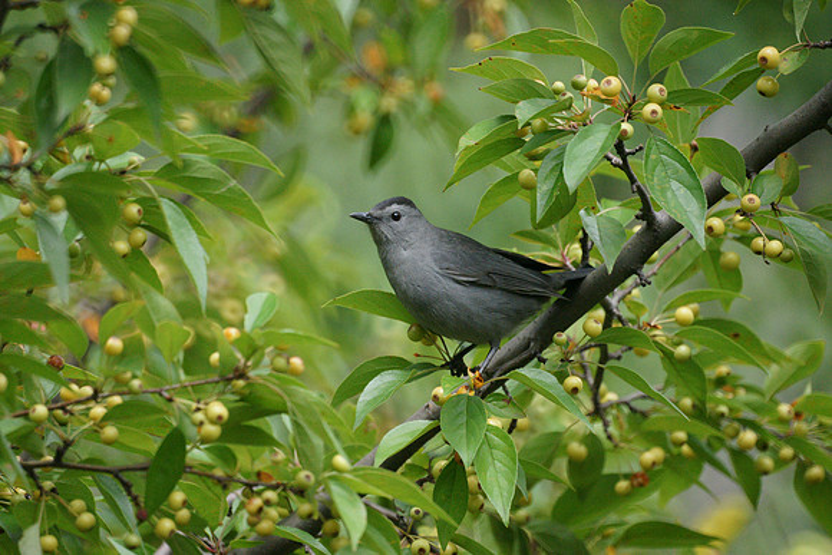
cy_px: 278
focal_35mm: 750
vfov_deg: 1.8
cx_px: 416
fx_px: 17337
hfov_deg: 2.7
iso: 1600
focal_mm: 500
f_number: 8
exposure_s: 1/250
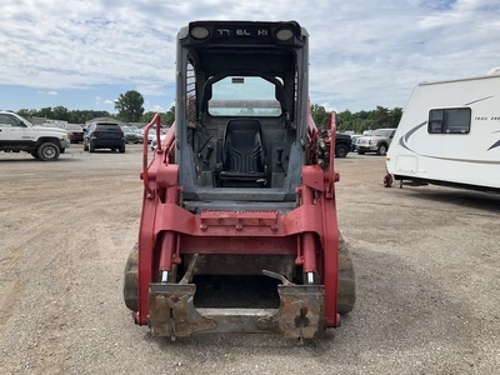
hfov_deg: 61.7
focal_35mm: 29
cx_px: 250
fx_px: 419
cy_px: 188
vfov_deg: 48.2
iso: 25
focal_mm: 3
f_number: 1.8
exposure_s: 1/1848
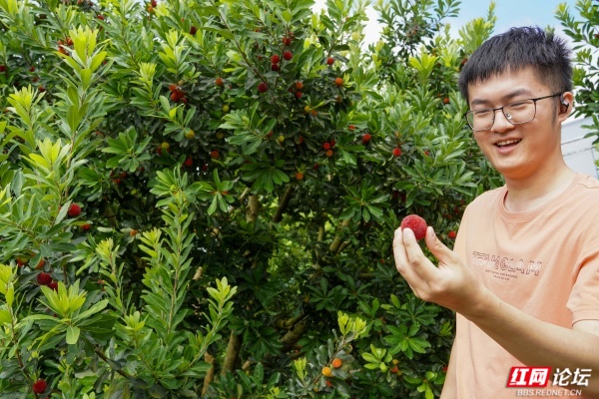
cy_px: 200
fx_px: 549
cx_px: 300
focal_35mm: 33
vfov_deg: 40.0
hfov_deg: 57.2
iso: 320
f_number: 9
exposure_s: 1/160
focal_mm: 33
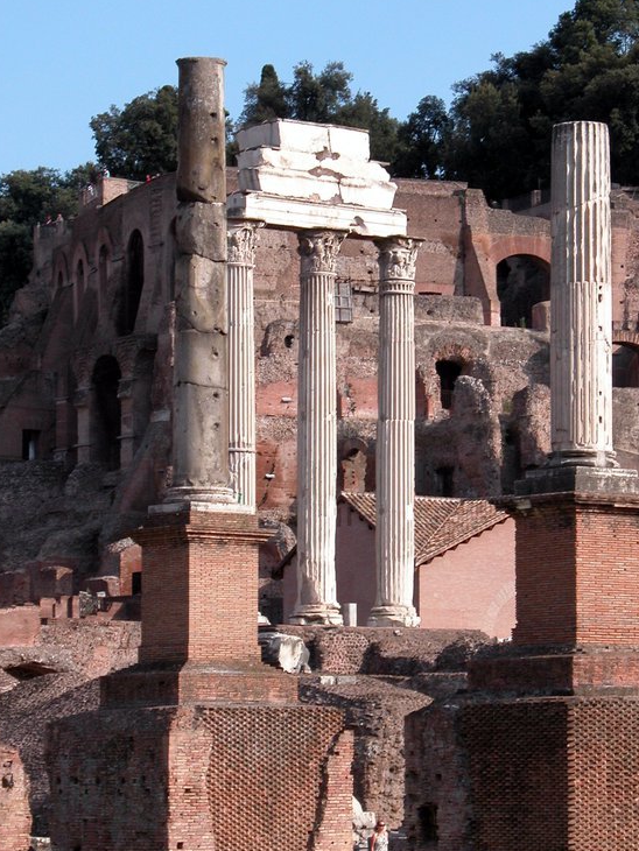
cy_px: 506
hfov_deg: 9.9
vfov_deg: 13.2
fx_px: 3690
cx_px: 415
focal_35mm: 150
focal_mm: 27.3
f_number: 5.2
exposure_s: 1/363
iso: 100
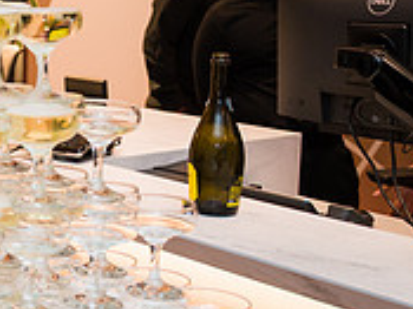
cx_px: -248
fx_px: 978
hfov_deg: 19.8
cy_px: 99
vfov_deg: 17.9
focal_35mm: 82
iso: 800
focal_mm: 25.5
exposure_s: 1/160
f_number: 3.2
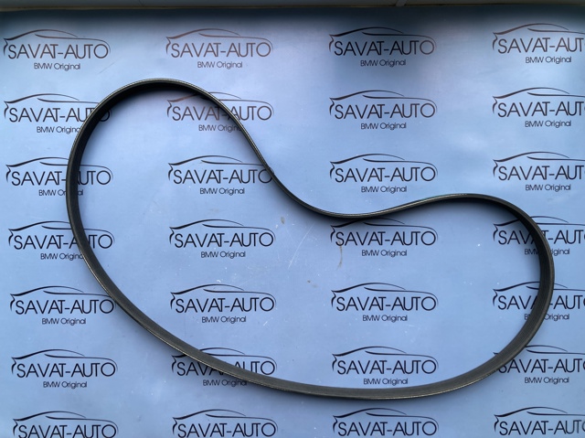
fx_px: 473
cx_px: 292
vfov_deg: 49.7
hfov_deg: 63.5
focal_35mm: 28
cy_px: 219
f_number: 1.8
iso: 20
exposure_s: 1/250
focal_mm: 3.99
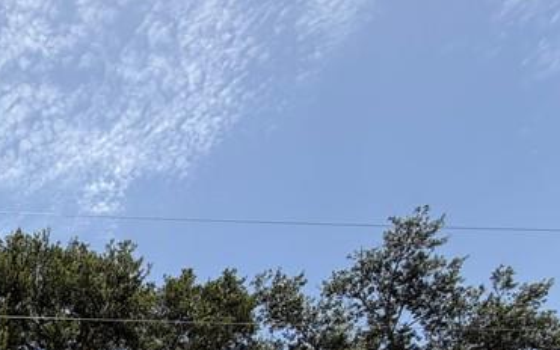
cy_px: 542
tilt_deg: +11.2
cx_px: -91
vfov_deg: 23.9
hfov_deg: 37.9
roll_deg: +1.1
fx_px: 626
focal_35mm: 41
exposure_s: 1/876
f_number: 2.2
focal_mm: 2.22
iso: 20
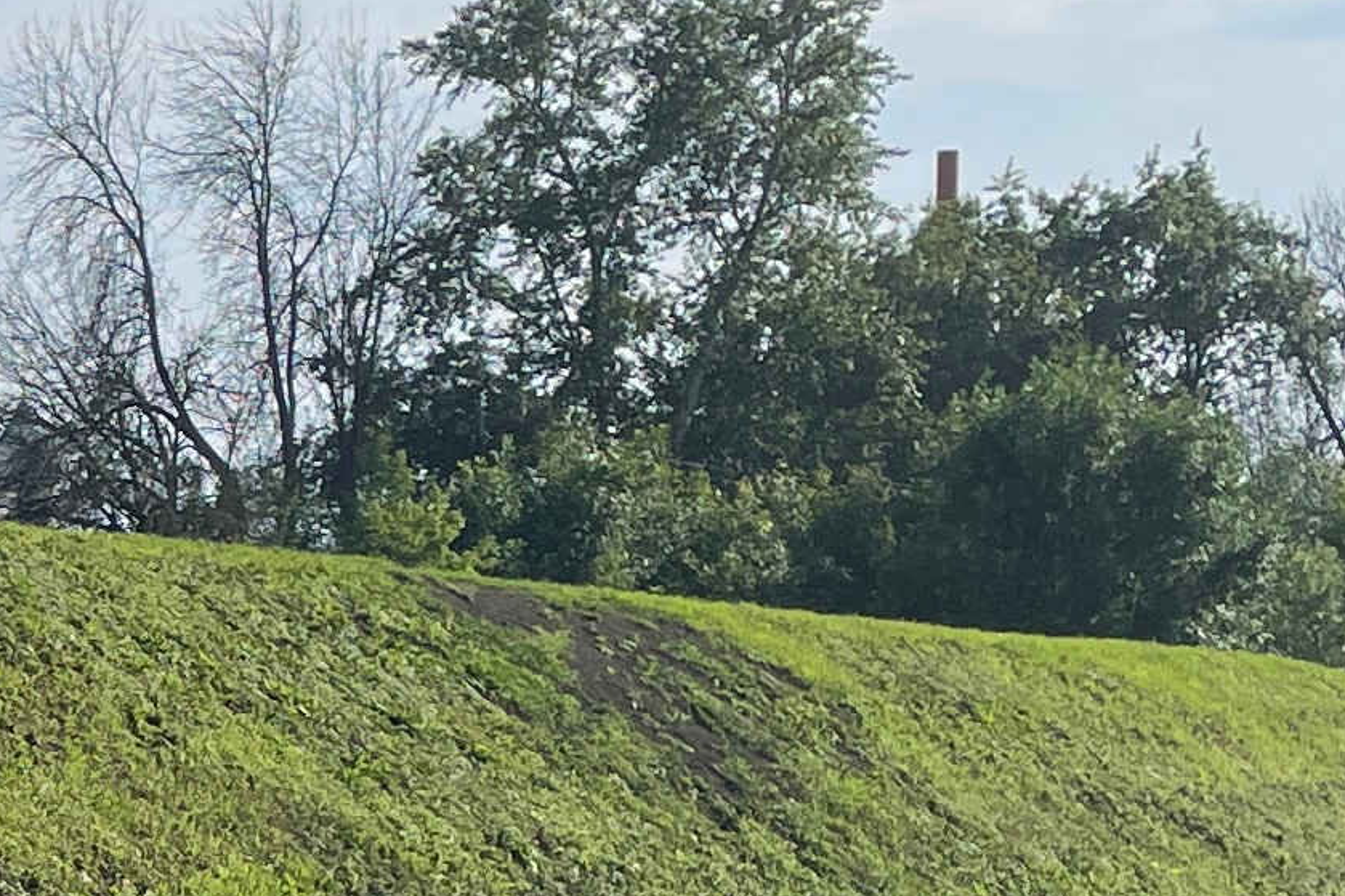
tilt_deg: -2.8
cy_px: 1149
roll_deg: -0.8
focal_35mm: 130
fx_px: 4856
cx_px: -827
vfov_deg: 10.3
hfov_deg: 14.4
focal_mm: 4.2
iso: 32
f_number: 1.6
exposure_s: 1/4000
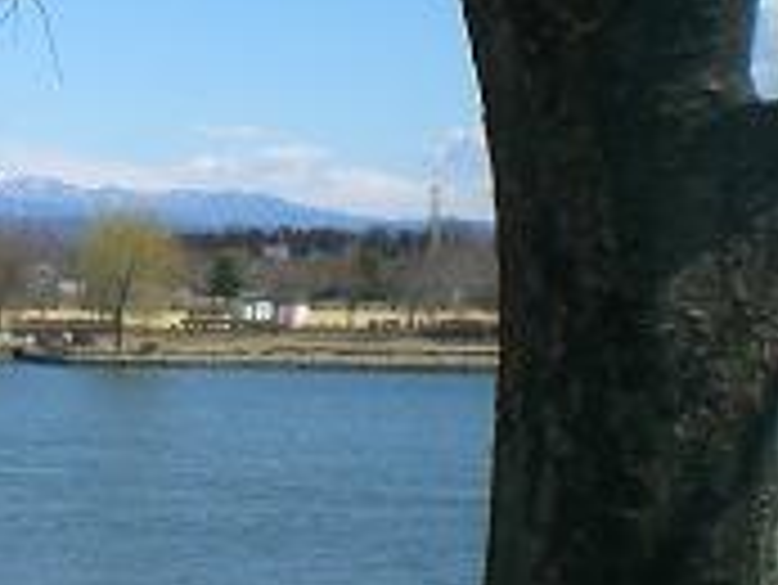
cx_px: -261
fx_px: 2294
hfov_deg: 17.9
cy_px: 189
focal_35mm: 102
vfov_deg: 14.5
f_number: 4.4
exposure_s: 1/400
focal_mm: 6.3
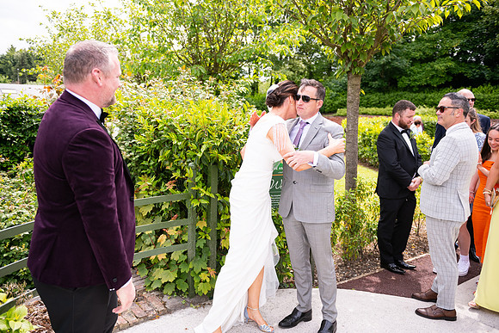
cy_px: 166
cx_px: 250
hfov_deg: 63.6
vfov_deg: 45.0
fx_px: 402
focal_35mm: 29
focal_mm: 29
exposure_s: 1/1250
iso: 250
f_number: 3.5
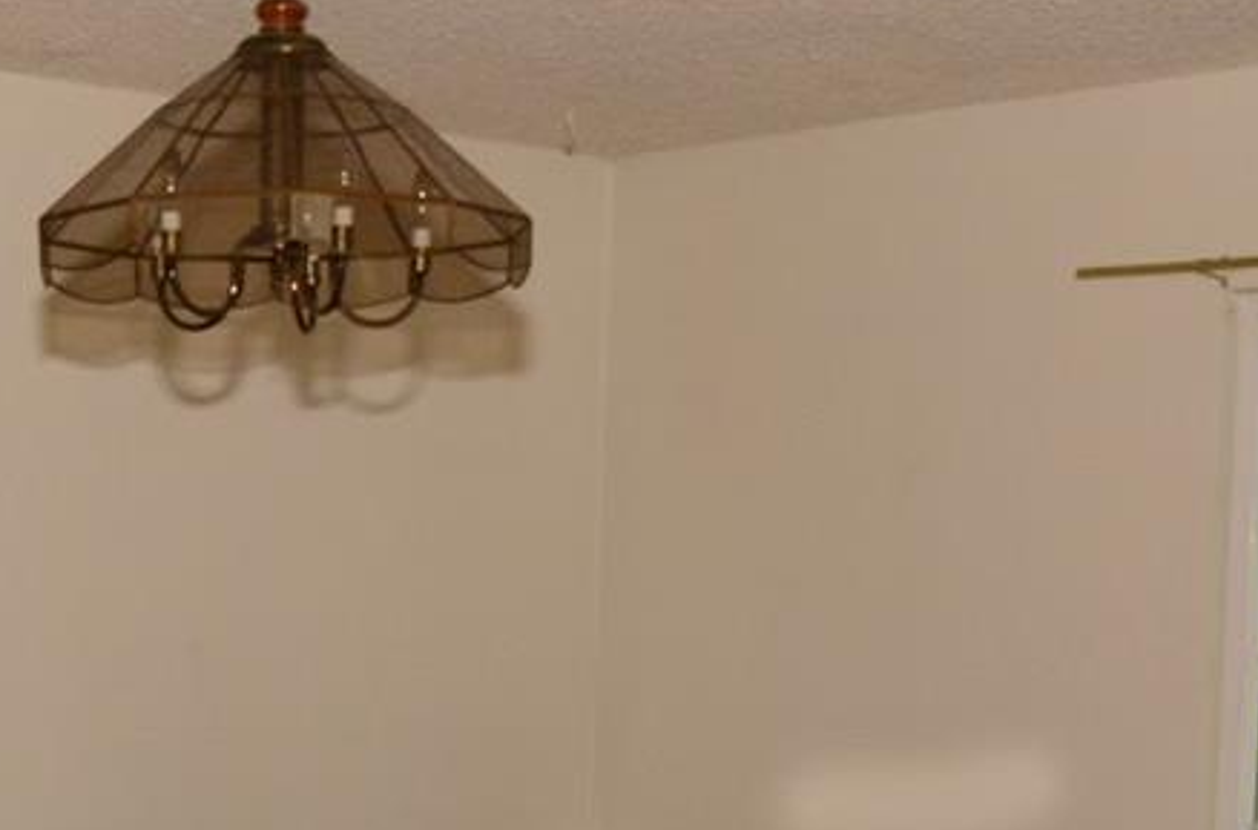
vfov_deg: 18.6
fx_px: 2508
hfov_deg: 27.5
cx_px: 221
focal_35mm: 72
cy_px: 704
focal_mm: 14
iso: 400
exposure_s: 1/160
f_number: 5.6
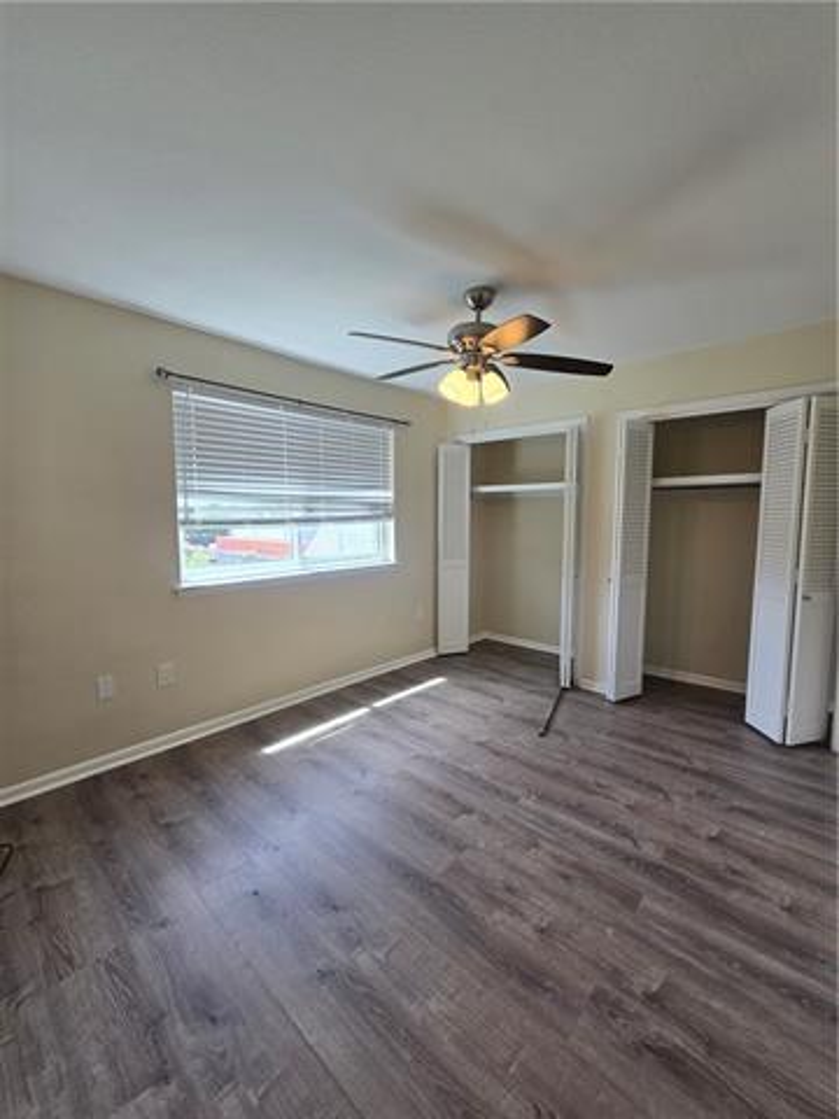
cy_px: 560
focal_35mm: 13
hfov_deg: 89.9
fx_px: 420
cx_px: 420
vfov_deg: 106.2
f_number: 2.2
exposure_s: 1/120
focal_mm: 2.2
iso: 50
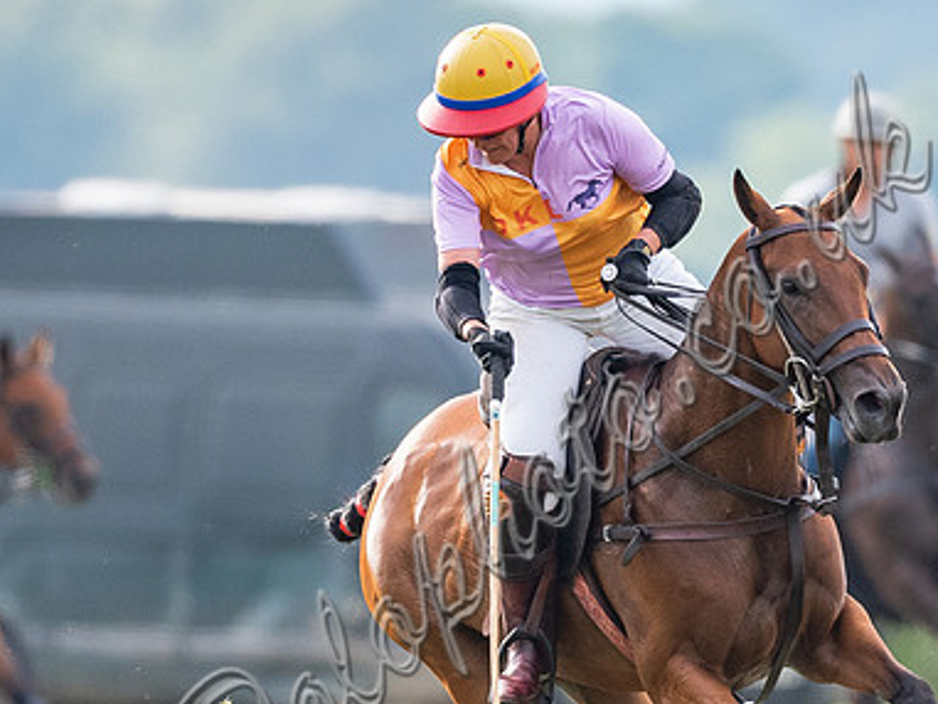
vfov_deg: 0.9
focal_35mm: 1631
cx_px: 581
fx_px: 44210
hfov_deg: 1.2
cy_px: 484
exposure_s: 1/1600
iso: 800
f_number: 4
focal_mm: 500
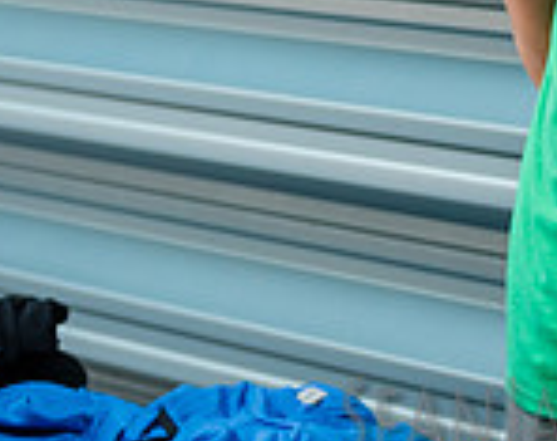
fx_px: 2429
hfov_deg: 12.7
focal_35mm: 148
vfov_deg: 10.2
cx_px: 694
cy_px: -77
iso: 400
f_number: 2.8
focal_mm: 24
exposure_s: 1/400
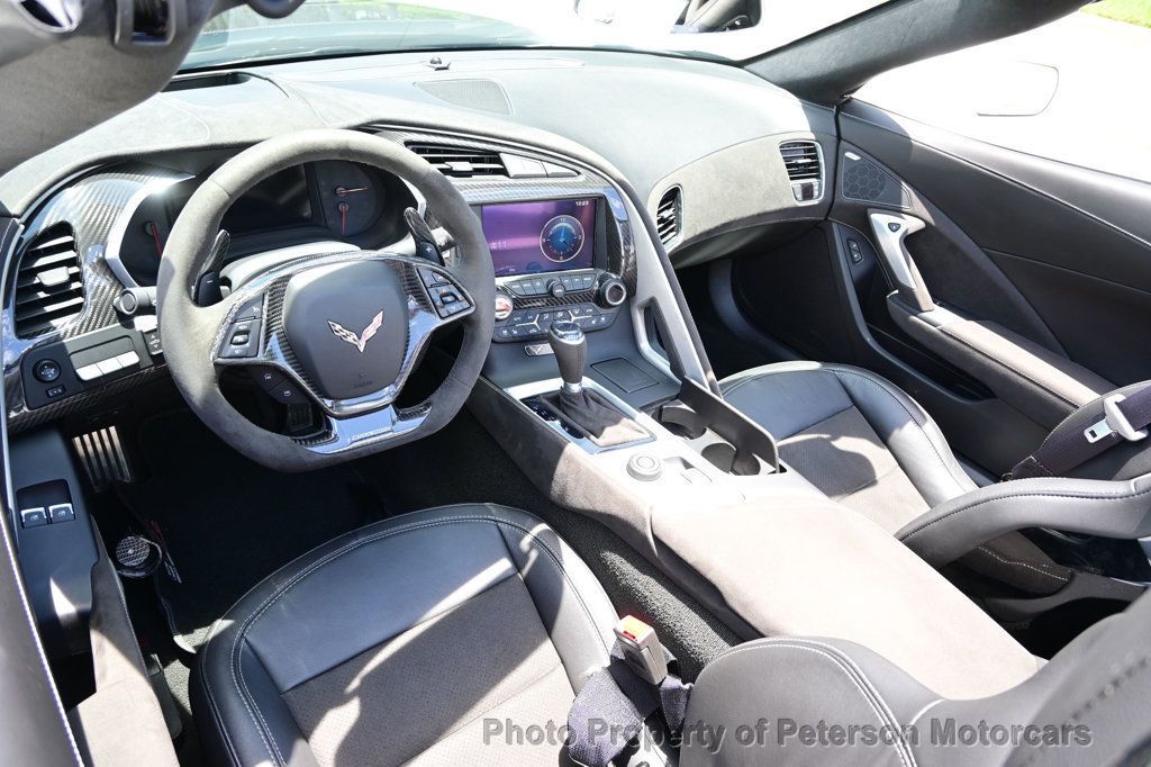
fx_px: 767
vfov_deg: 53.1
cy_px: 384
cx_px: 576
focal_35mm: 24
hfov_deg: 73.8
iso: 100
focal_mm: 16
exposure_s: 1/60
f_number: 4
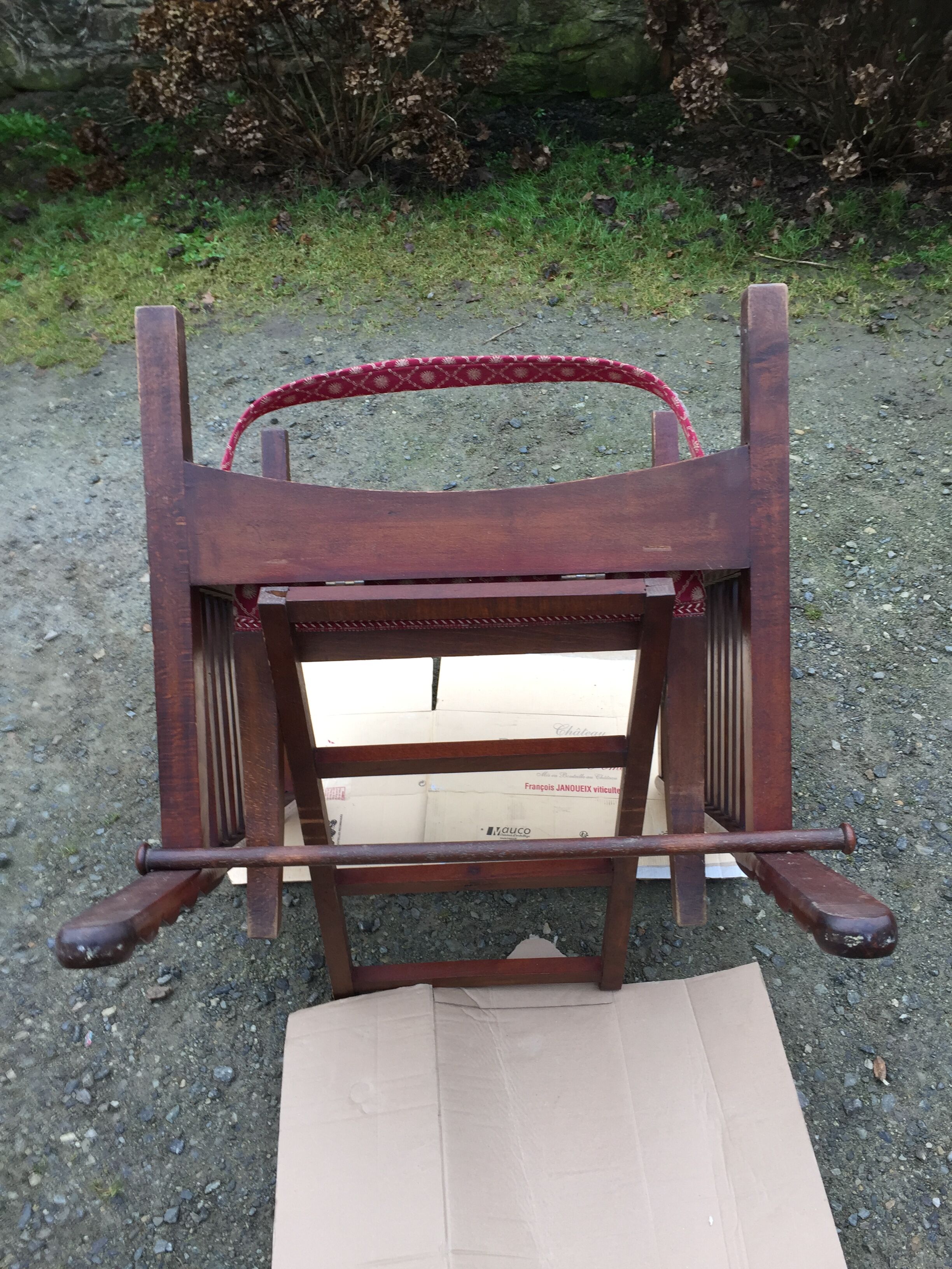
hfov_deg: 48.2
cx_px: 476
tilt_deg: -43.2
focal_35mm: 29
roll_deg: +2.8
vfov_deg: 61.7
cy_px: 634
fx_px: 1063
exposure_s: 1/100
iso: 32
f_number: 2.2
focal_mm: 4.15
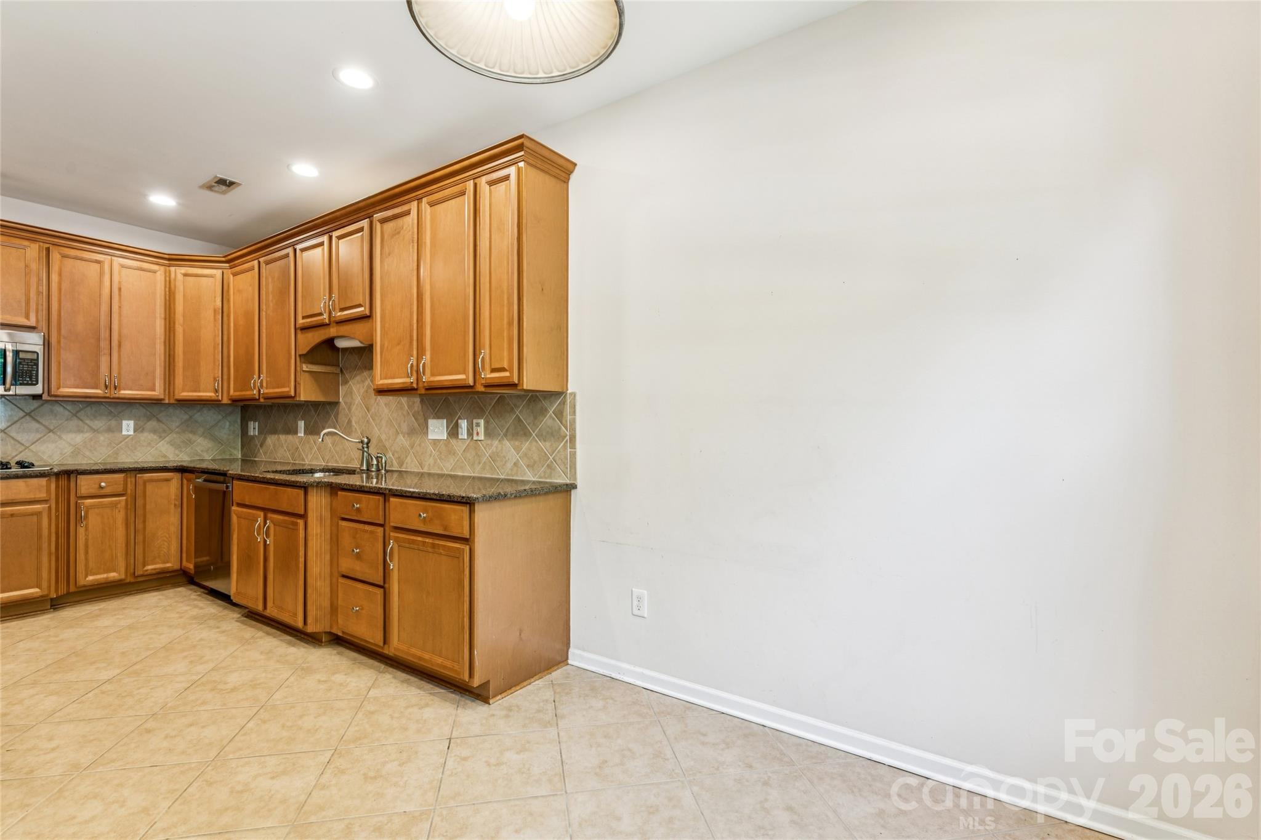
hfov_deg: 95.7
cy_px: 420
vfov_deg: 72.7
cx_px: 630
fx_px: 571
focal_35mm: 16
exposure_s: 1/4
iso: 100
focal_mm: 16.3
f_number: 9
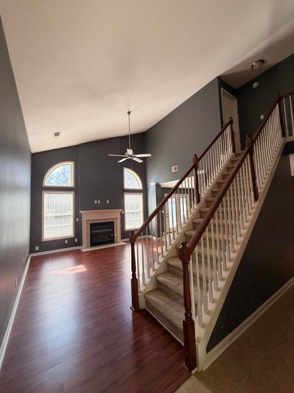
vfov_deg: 102.1
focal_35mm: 14
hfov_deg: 85.7
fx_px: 159
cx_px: 147
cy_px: 196
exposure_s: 1/120
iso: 160
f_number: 2.2
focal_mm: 2.22
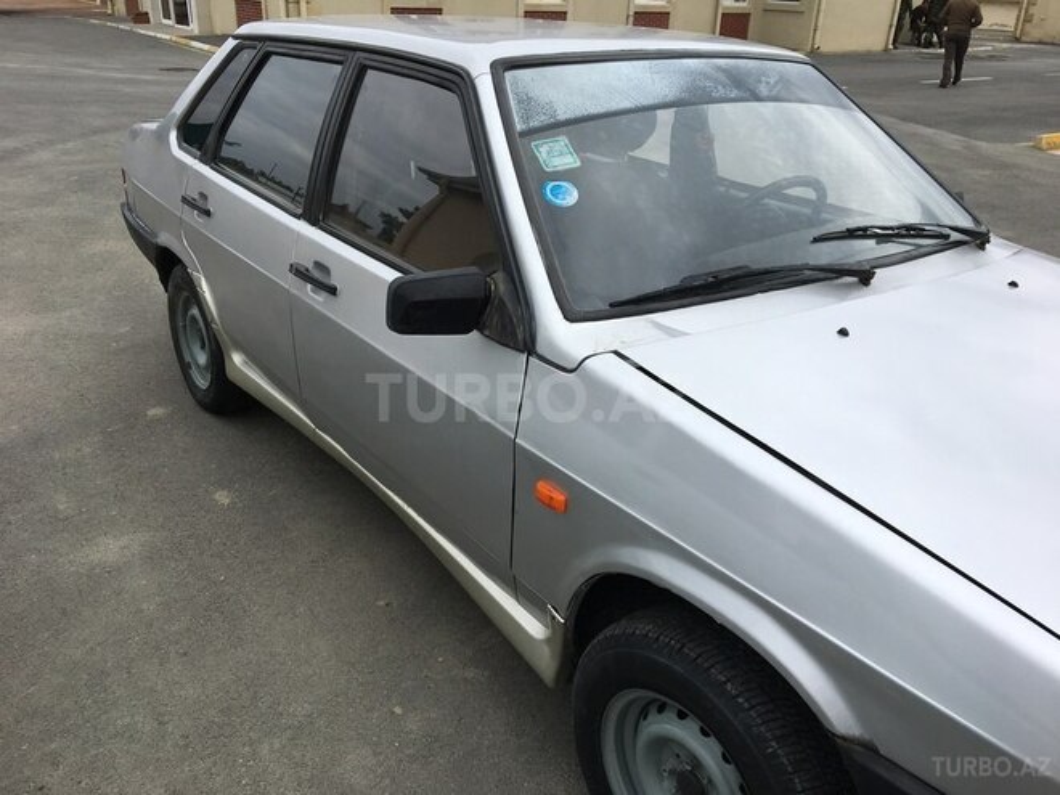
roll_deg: -1.8
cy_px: 398
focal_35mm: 29
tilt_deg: -25.0
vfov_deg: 48.2
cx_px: 530
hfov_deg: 61.7
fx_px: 888
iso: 25
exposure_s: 1/845
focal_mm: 4.15
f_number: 2.2
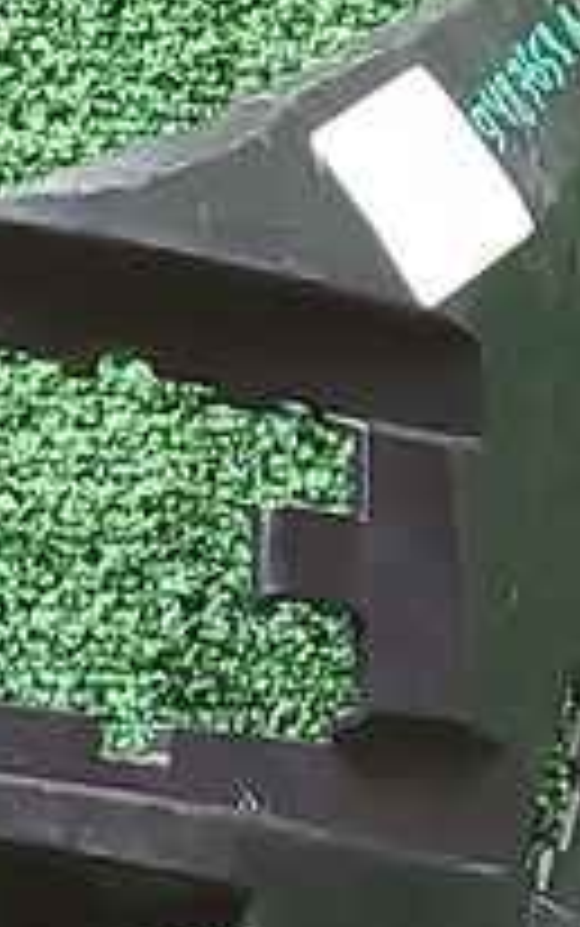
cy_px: 1444
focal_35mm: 193
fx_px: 4874
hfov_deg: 6.3
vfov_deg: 10.4
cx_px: -1066
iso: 376
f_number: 1.8
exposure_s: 1/50
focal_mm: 5.4
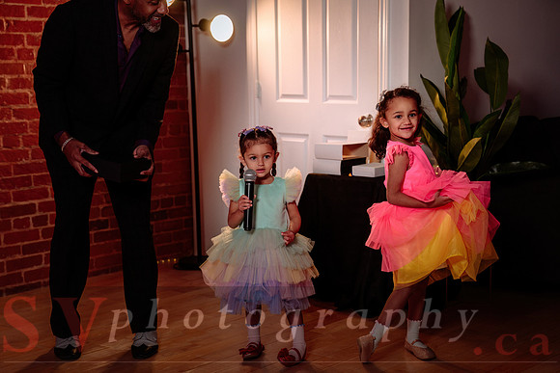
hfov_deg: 31.6
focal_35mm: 63
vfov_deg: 21.4
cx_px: 317
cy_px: 211
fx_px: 987
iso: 500
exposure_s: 1/200
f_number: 3.2
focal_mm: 56
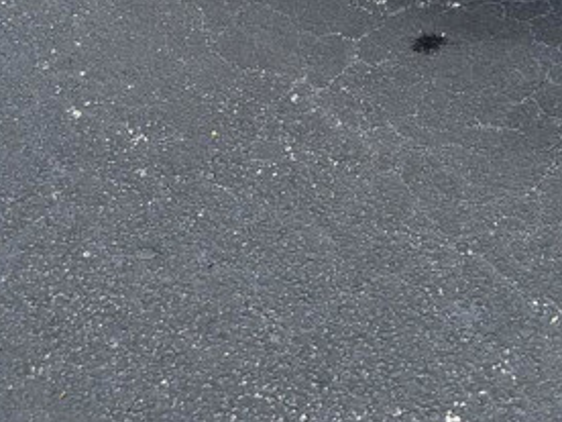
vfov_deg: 14.2
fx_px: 1445
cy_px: -391
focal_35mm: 89
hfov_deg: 20.8
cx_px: 640
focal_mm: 5.4
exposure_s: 1/2528
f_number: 1.8
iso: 80
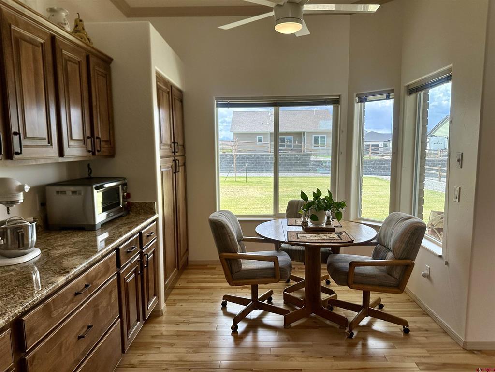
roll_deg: +0.0
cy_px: 186
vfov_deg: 56.8
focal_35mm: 24
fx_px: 343
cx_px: 248
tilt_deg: -7.0
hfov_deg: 71.6
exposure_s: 1/962
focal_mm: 6.86
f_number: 1.78
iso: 80
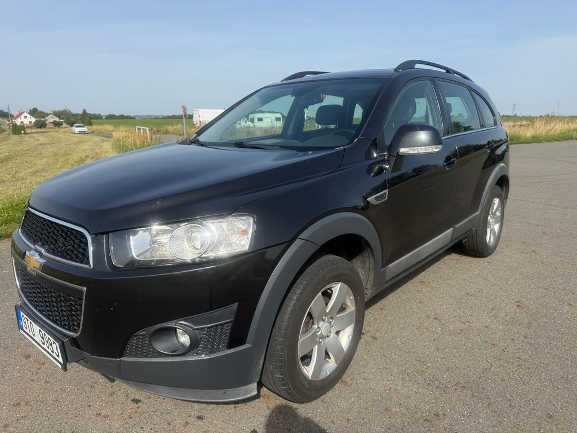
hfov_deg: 71.6
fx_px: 400
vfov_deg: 56.8
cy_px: 216
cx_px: 288
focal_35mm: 24
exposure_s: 1/4167
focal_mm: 6.76
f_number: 1.78
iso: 80
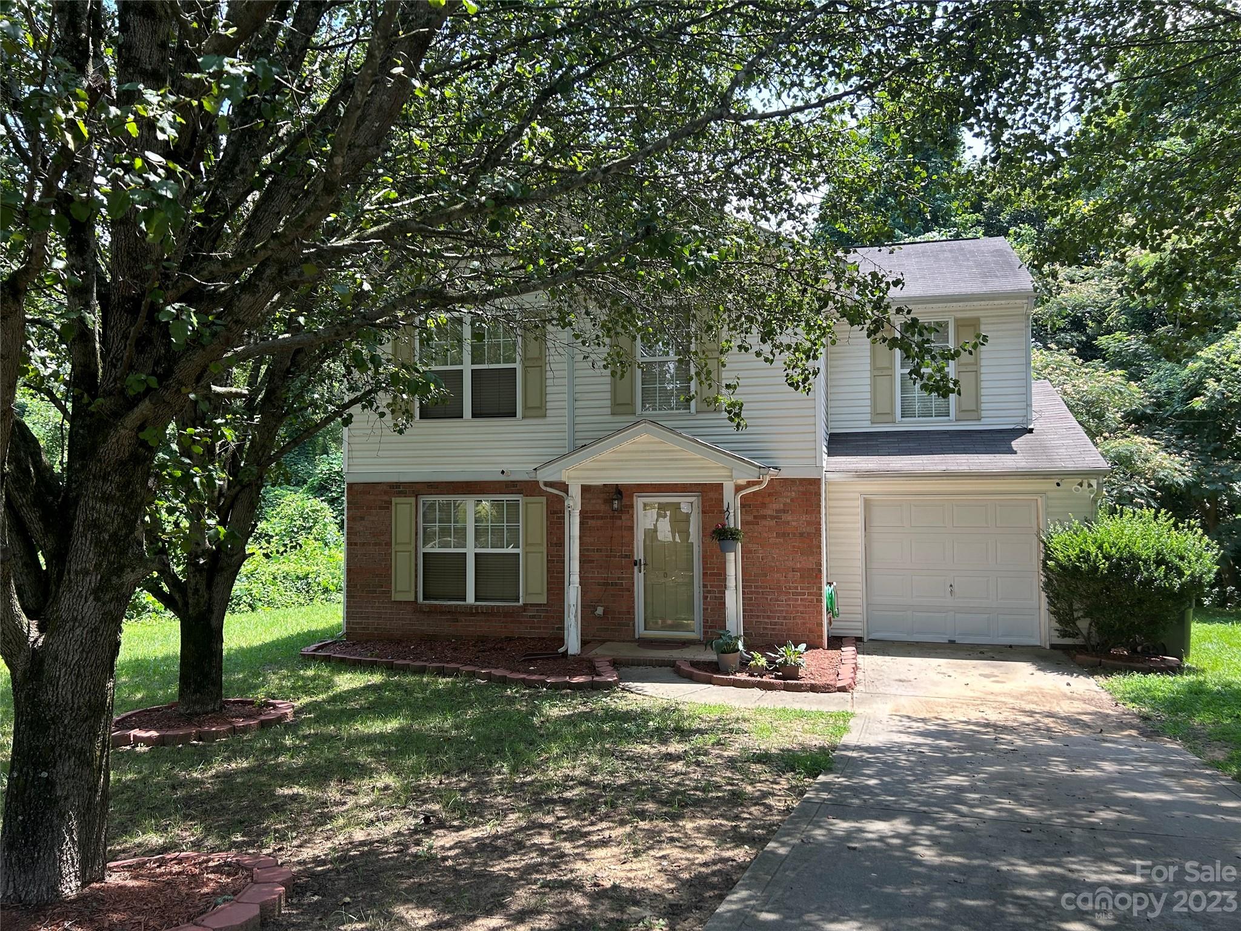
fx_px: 932
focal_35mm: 26
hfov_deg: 67.3
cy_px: 466
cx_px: 620
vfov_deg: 53.1
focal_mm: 5.7
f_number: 1.5
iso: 50
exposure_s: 1/617
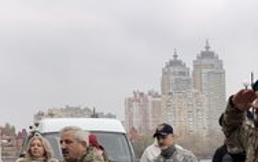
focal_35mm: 117
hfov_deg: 17.6
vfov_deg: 11.0
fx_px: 824
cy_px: 199
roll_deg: -0.8
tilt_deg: -1.9
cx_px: 228
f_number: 2.4
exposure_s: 1/78
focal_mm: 6
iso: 16
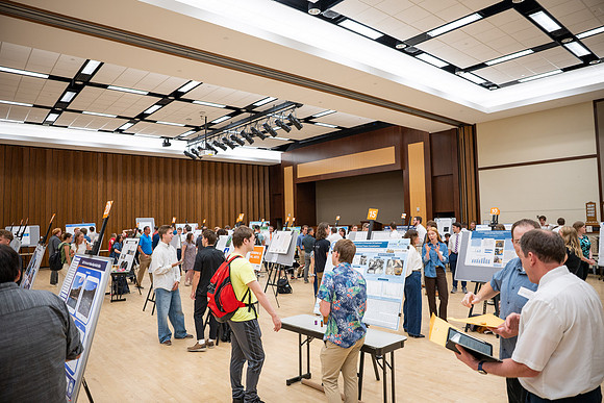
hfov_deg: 73.7
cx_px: 302
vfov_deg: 53.2
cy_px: 202
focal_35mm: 24
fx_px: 403
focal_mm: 24
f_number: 2.8
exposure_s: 1/160
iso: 560
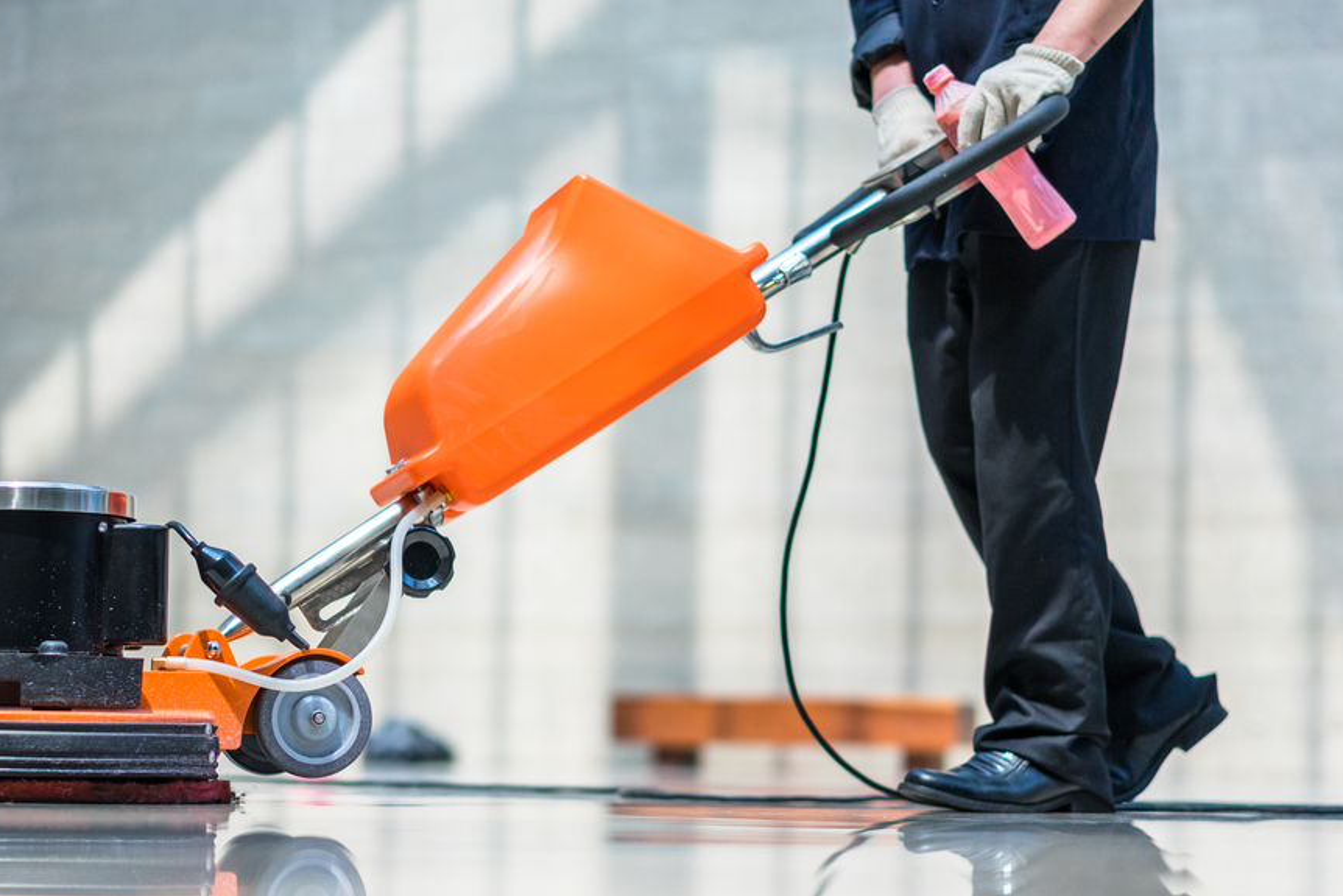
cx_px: 514
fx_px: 2985
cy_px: 539
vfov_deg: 17.1
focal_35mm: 80
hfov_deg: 25.3
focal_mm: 55
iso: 640
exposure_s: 1/4000
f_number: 1.8
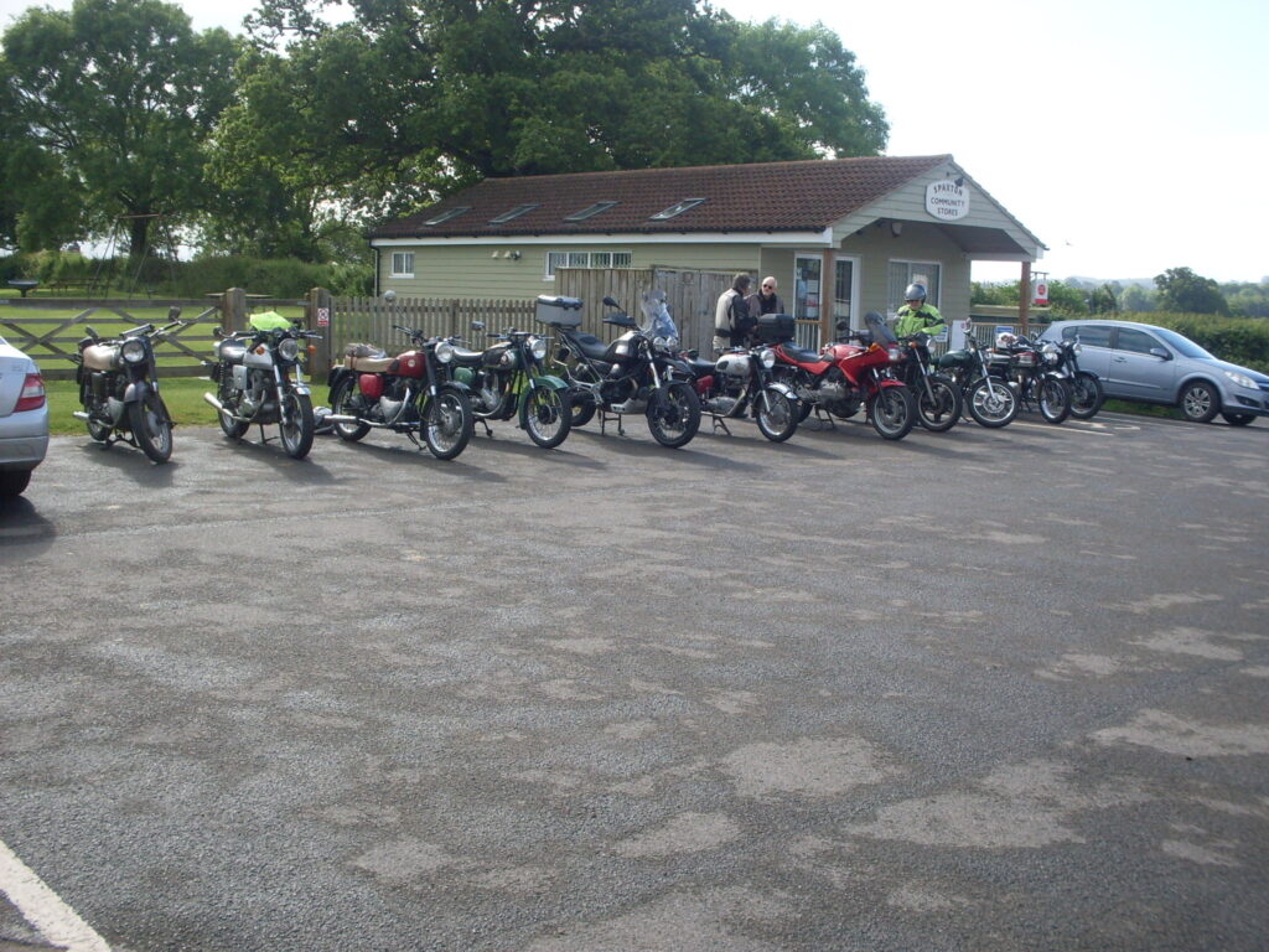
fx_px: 1393
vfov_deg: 37.7
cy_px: 476
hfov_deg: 49.0
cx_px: 634
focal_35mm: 38
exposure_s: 1/125
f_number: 8.4
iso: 80
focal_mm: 6.3
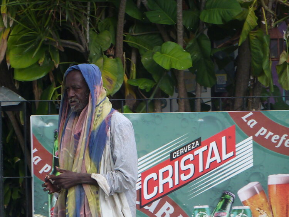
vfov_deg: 4.0
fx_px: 3082
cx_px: 144
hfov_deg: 5.4
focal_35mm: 369
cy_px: 108
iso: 500
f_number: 5.6
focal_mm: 66.3
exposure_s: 1/200
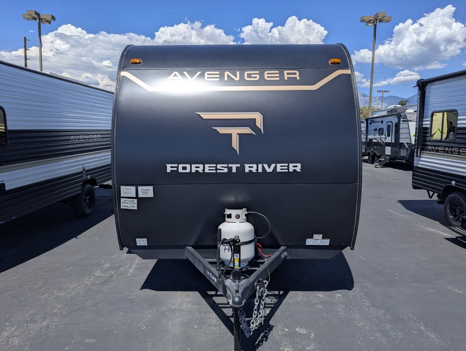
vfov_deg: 56.9
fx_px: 324
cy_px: 176
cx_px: 233
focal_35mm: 24
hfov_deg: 71.5
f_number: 1.85
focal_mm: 6.81
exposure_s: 1/4348
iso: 41
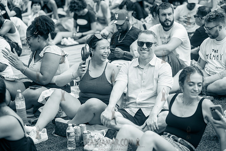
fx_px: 628
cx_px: 113
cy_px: 76
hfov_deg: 20.4
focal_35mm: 100
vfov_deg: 13.7
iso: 400
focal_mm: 100
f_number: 3.2
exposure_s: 1/800
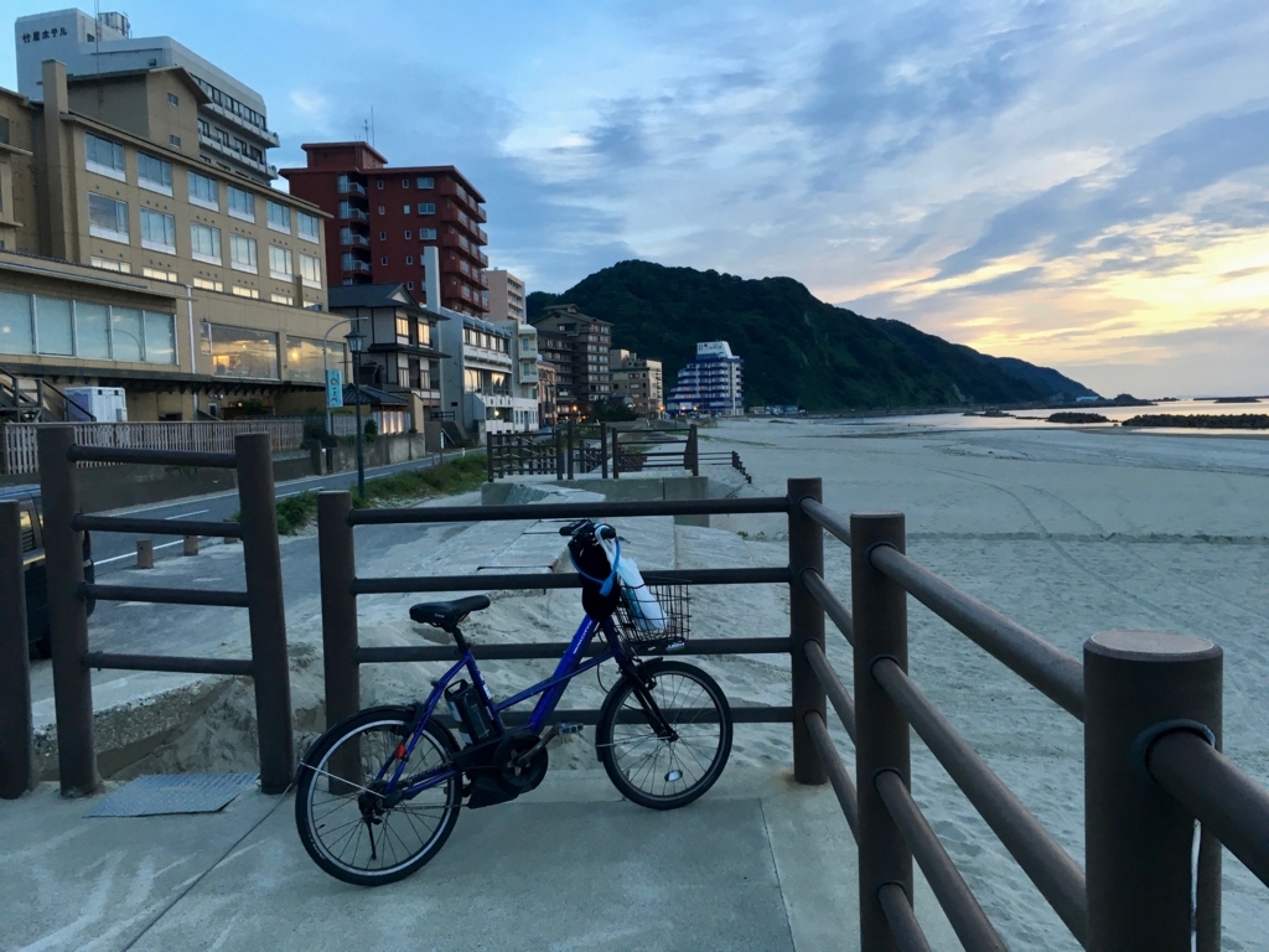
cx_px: 634
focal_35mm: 29
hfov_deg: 61.7
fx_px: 1063
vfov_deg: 48.2
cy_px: 476
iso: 25
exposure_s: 1/30
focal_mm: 4.15
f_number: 2.2
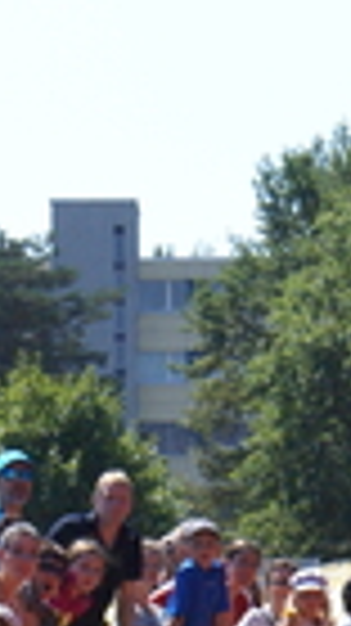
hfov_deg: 2.8
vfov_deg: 5.1
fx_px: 7078
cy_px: 628
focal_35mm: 427
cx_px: 472
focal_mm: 70
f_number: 10
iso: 800
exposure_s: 1/800
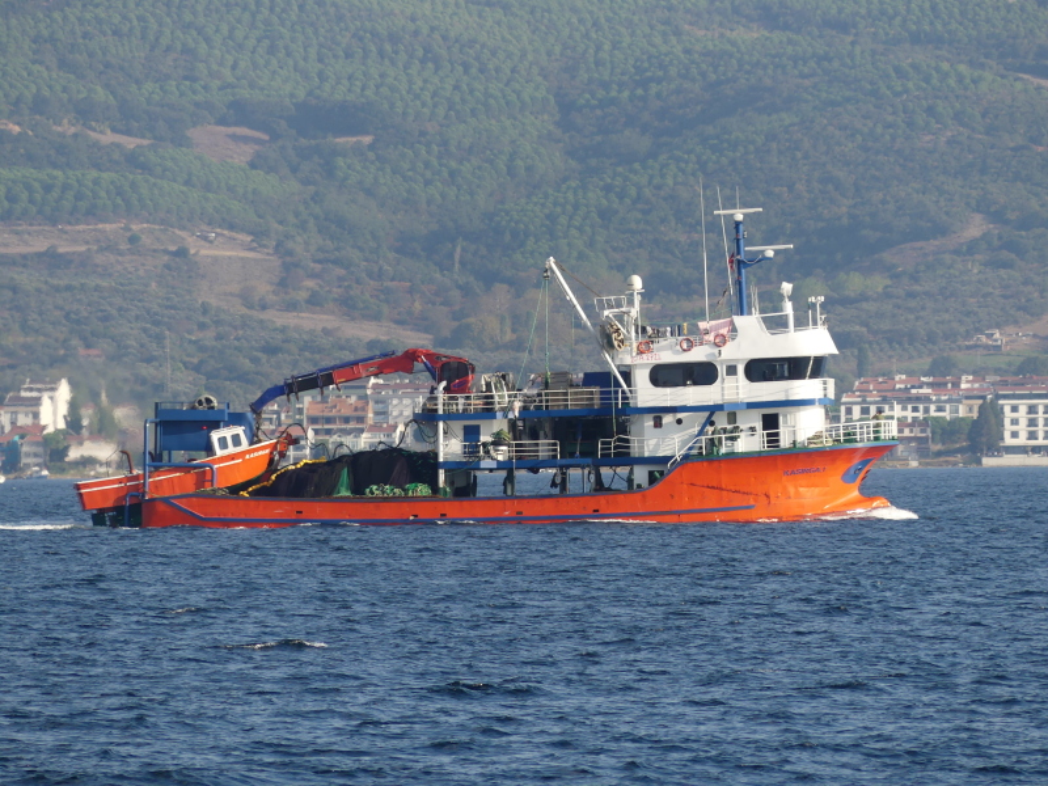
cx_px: 524
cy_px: 393
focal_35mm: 600
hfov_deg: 3.3
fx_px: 18165
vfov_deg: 2.5
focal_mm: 108
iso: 100
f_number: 4
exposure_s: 1/640
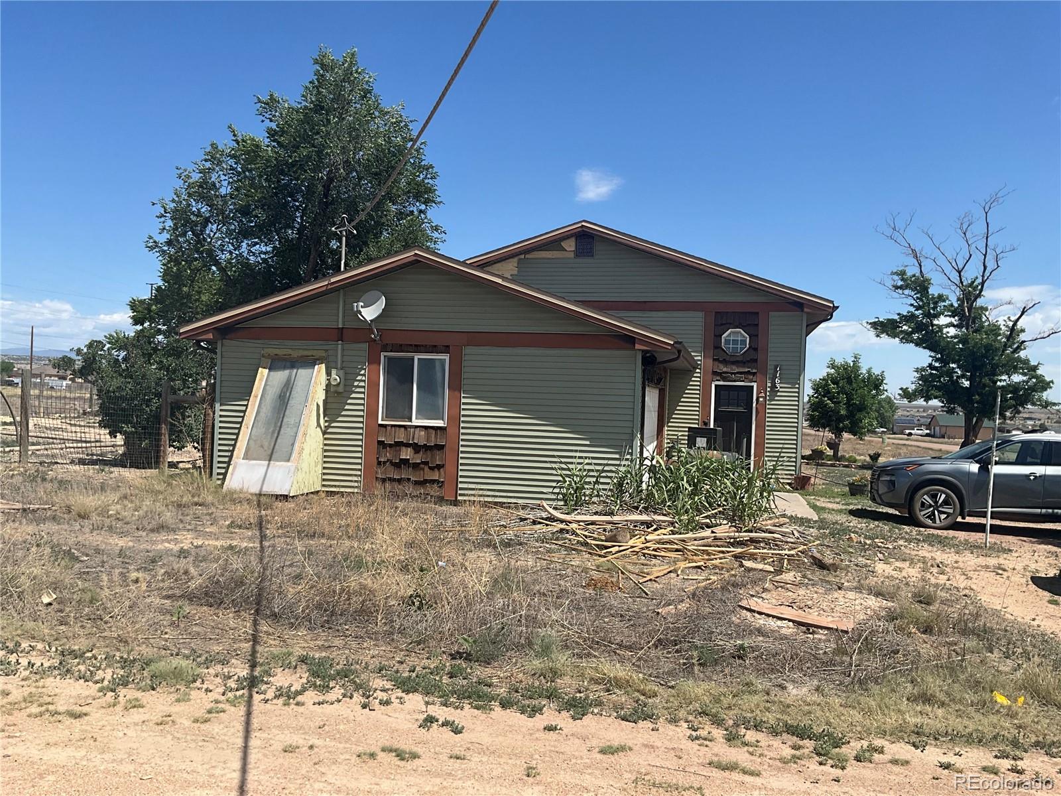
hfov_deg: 61.7
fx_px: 889
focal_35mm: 29
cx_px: 530
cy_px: 398
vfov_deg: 48.2
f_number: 1.8
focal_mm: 3
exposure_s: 1/2427
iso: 25
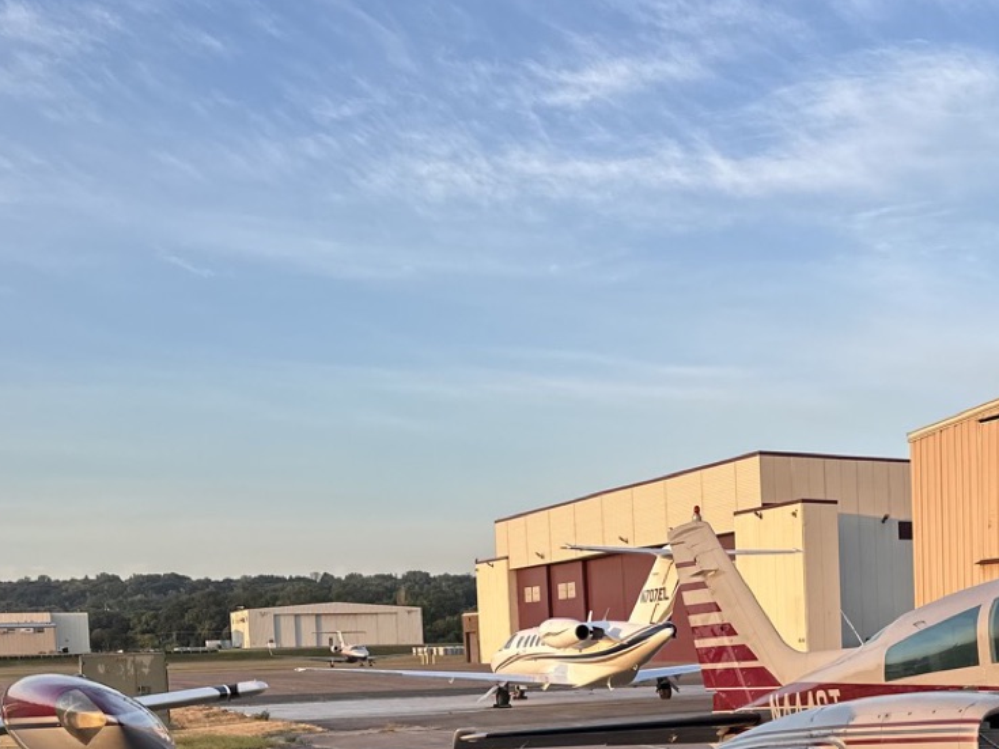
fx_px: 1414
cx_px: 920
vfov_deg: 28.2
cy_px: 720
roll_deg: +2.0
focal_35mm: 49
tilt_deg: -2.7
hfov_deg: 36.2
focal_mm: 6.86
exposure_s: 1/903
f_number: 1.78
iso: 80
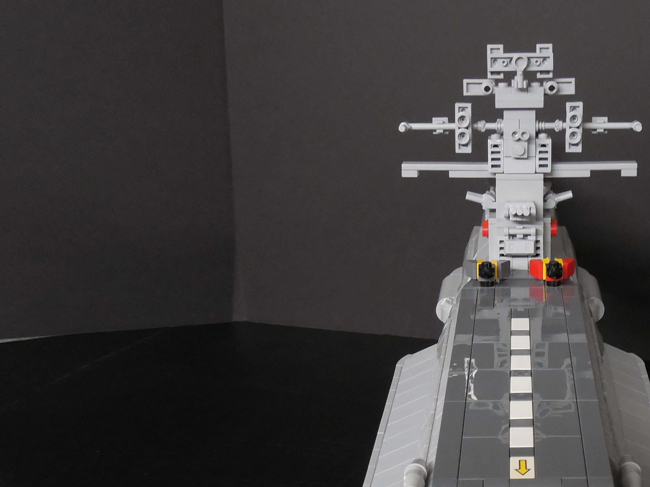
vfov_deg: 24.3
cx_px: 523
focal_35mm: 59
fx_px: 1108
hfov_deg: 31.8
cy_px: 409
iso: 400
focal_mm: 6.3
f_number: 3.7
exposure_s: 1/10
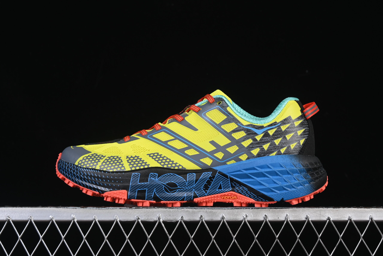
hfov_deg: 27.0
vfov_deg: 18.2
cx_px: 192
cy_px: 128
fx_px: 798
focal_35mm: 75
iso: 160
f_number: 8
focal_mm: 50
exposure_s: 1/80
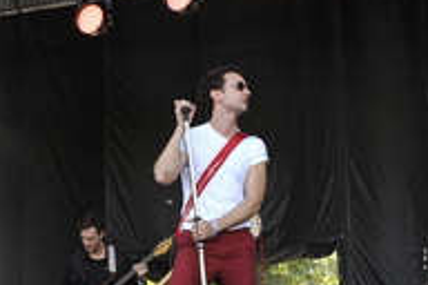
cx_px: 174
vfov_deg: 15.3
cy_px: 196
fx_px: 1058
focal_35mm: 89
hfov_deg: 22.8
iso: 640
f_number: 3.5
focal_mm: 38
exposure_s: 1/500
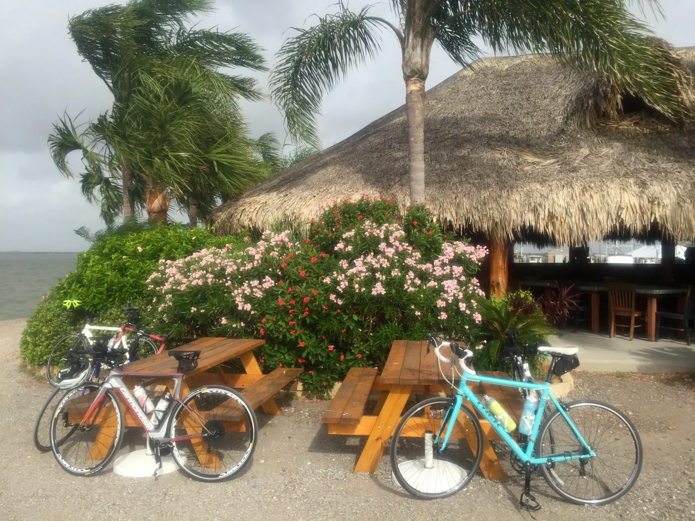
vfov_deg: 48.2
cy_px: 260
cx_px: 348
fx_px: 582
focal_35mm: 29
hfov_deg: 61.7
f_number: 2.2
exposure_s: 1/1319
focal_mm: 4.15
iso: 32
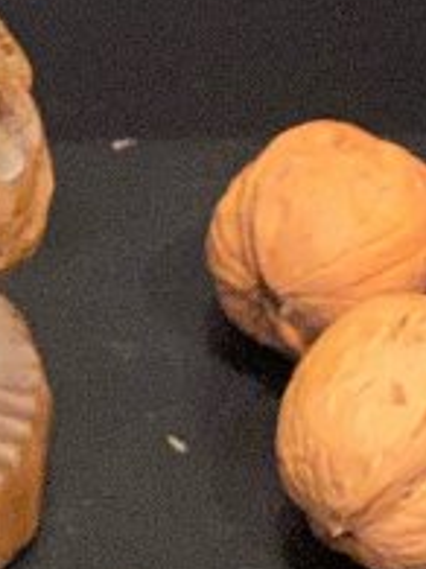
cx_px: -219
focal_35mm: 160
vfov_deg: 11.2
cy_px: -584
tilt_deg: -19.7
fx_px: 2628
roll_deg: +0.6
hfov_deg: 9.0
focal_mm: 4.25
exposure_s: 1/25
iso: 640
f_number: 1.8
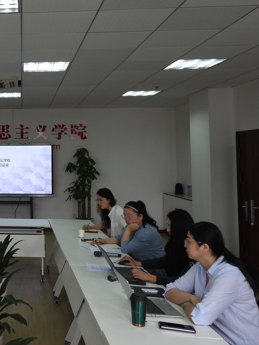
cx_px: -24
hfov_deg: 30.8
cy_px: 137
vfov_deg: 44.5
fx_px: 419
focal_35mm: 42
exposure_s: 1/50
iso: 100
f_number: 2.8
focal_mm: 4.3
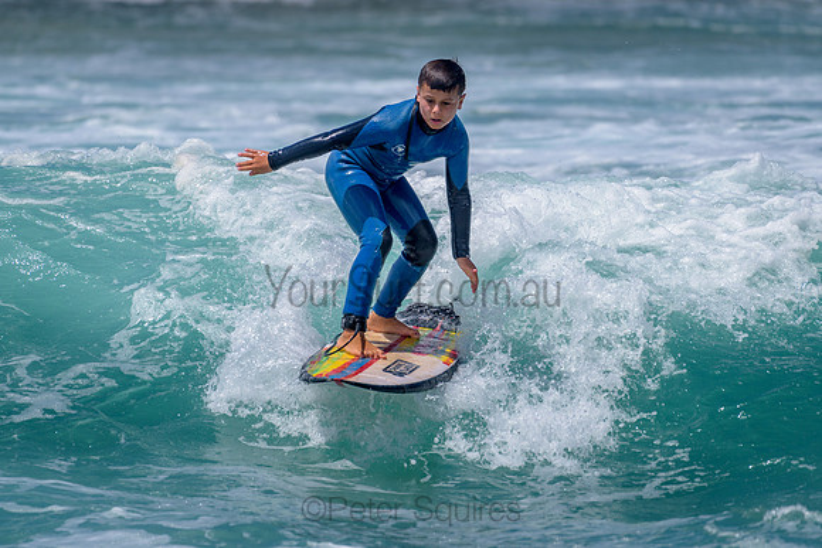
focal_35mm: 614
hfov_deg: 3.4
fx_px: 14028
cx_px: 426
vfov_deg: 2.2
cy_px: 215
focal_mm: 500
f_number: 5.6
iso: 90
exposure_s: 1/2000
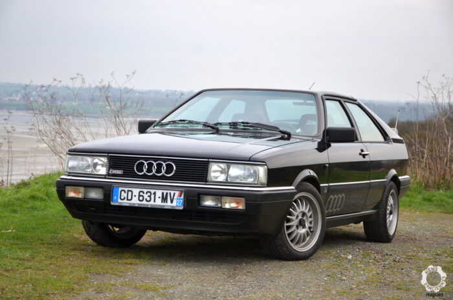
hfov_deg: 24.2
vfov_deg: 16.2
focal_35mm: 84
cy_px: 150
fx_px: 1055
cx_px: 226
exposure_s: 1/500
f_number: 5.6
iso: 640
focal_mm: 56
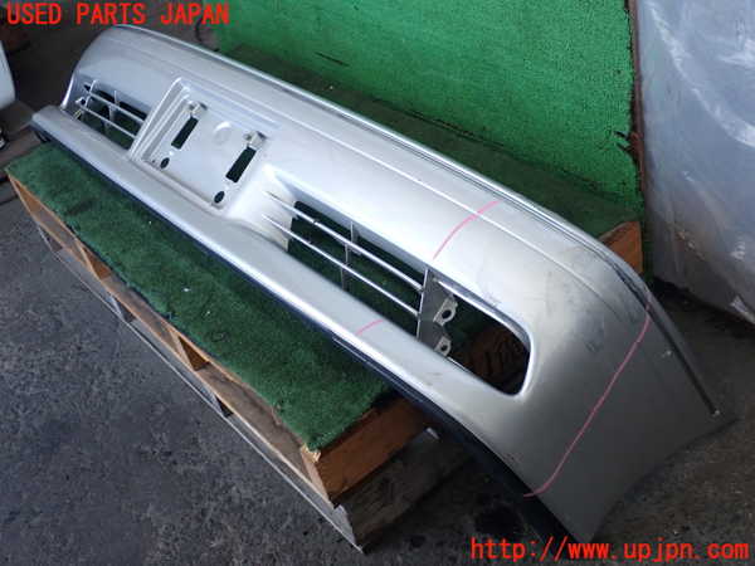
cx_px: 378
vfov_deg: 32.9
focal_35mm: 44
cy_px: 283
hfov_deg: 42.9
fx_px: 960
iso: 250
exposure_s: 1/125
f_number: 2.9
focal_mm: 7.84
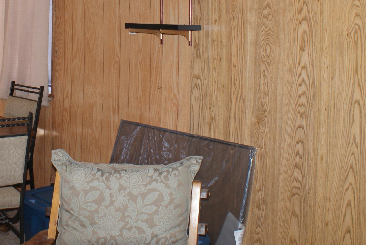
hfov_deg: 39.7
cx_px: 114
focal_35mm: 49
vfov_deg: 26.7
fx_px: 499
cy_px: 27
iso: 400
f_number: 5.6
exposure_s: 1/60
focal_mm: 18
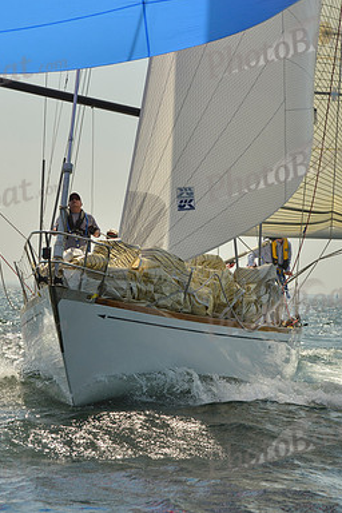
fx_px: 1852
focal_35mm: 130
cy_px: 256
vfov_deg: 15.8
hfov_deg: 10.5
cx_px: 138
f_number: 8
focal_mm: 86
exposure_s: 1/1250
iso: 200
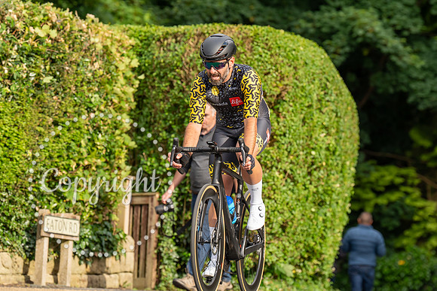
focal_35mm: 210
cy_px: 90
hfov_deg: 9.8
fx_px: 2555
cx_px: 220
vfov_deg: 6.5
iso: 400
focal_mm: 152
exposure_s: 1/800
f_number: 4
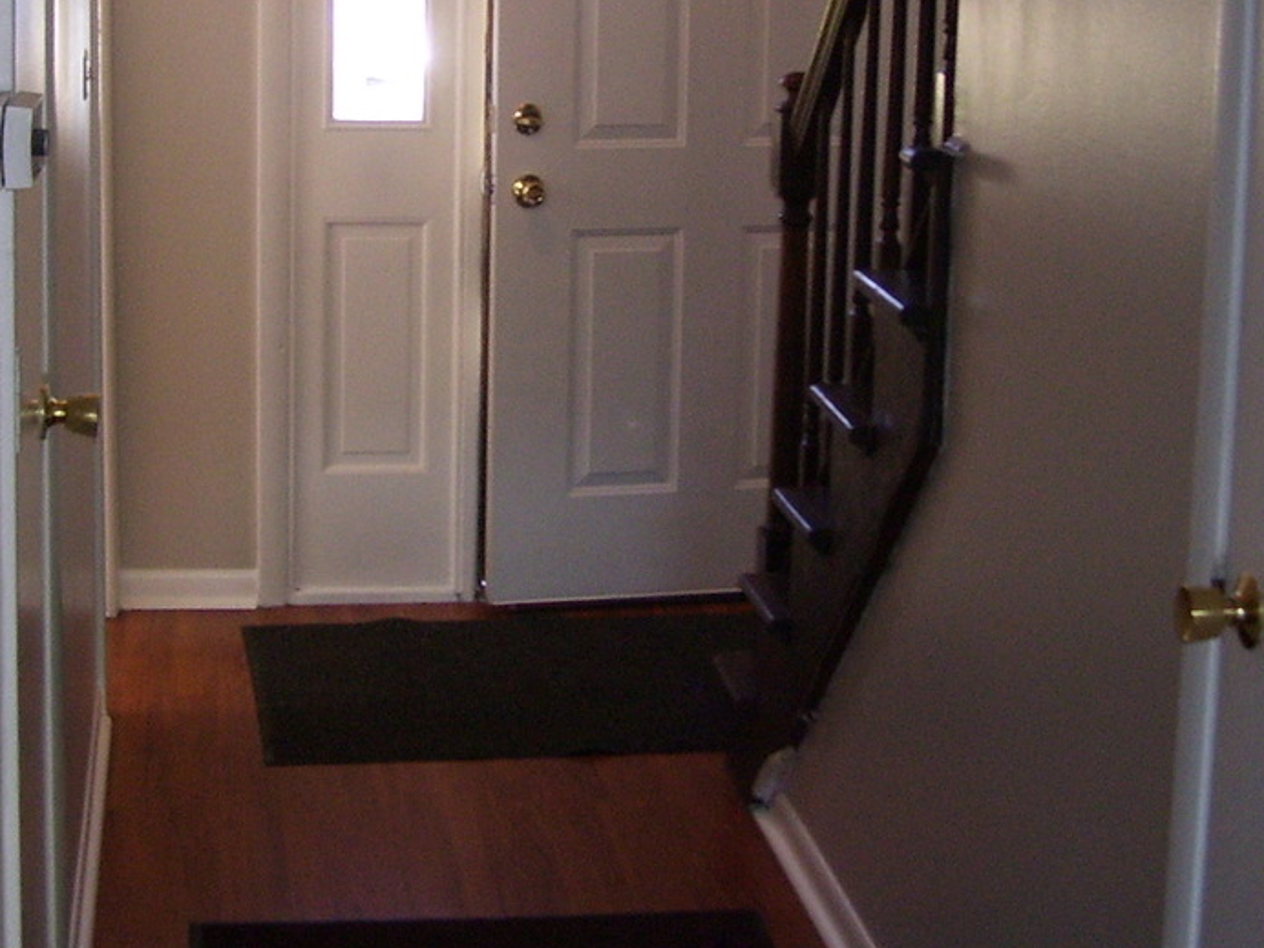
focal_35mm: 77
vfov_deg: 19.1
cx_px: 493
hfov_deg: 25.3
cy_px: 318
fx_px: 2812
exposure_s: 1/60
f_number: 2.7
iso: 125
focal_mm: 6
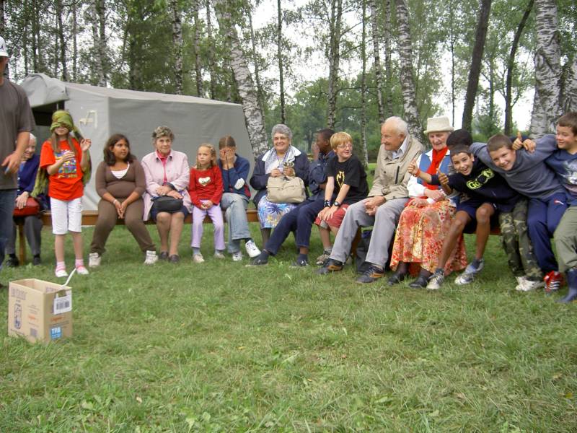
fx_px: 650
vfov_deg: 36.8
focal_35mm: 39
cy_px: 216
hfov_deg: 47.9
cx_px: 288
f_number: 2.8
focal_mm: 8
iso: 100
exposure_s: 1/125
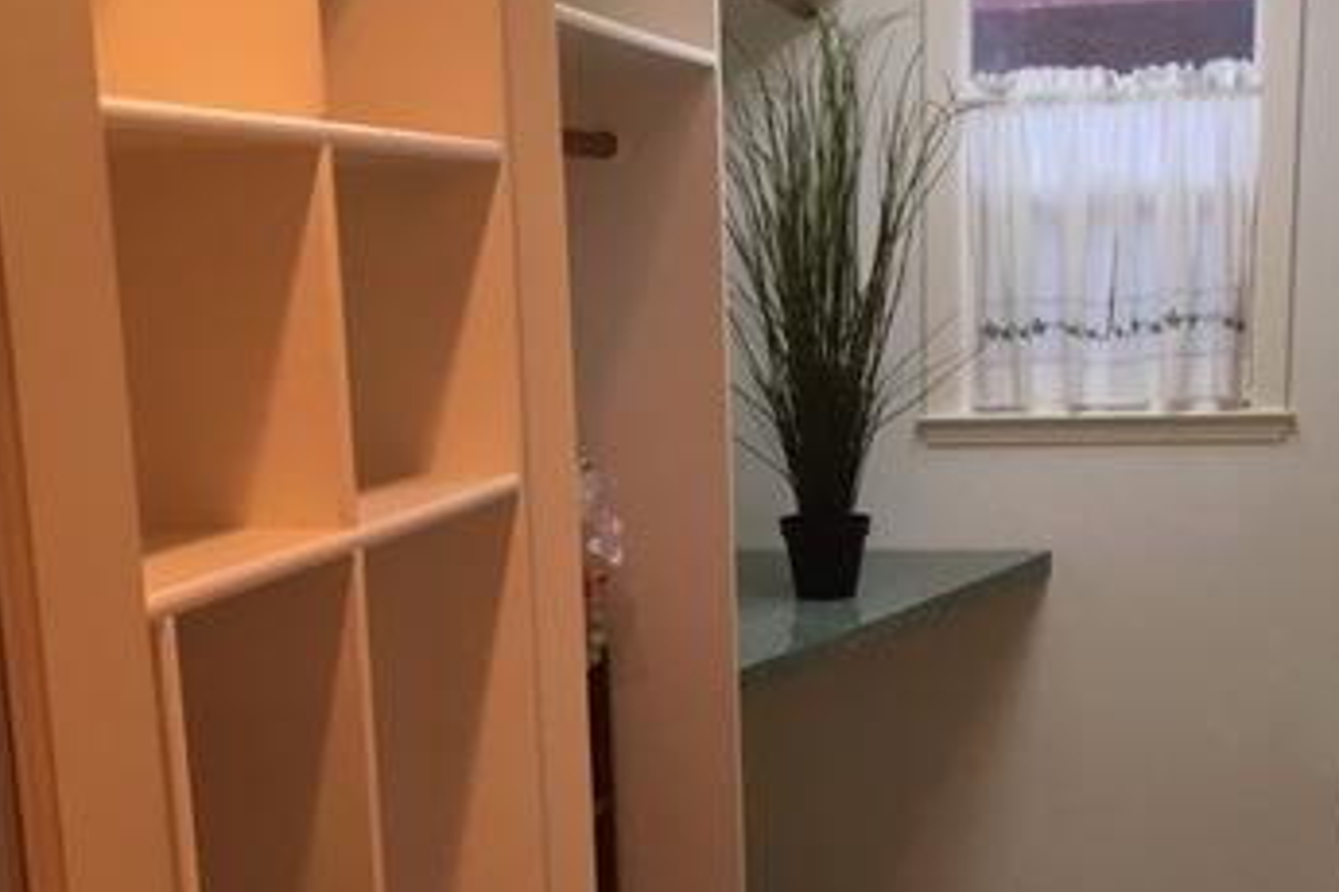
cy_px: 721
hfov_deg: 35.6
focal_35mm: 56
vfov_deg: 23.8
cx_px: 741
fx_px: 2083
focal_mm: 4.15
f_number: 2.2
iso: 64
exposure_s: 1/30
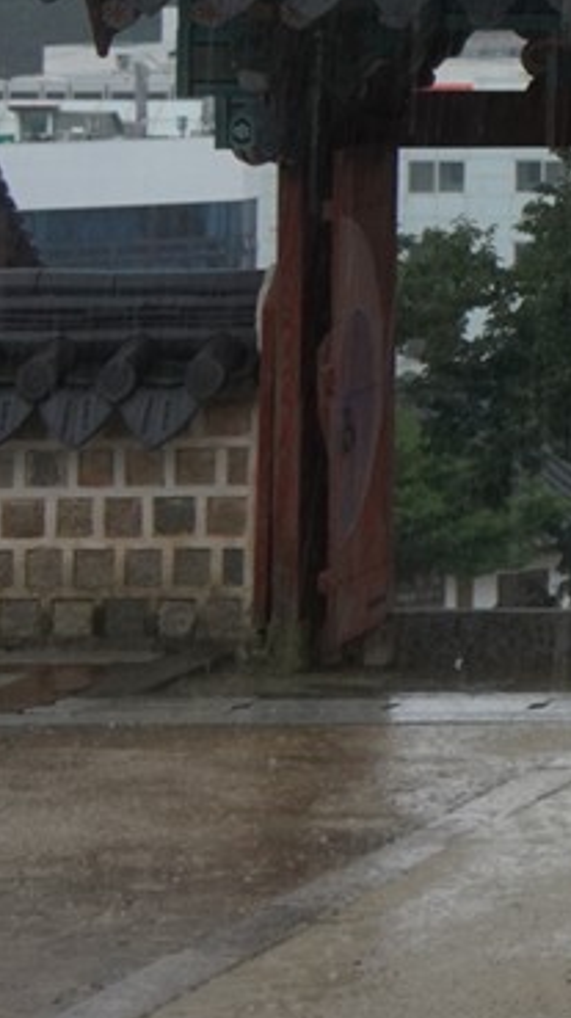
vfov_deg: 10.6
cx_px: 2262
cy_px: -356
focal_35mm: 199
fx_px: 5367
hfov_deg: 5.4
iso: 800
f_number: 13
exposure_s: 1/100
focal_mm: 35
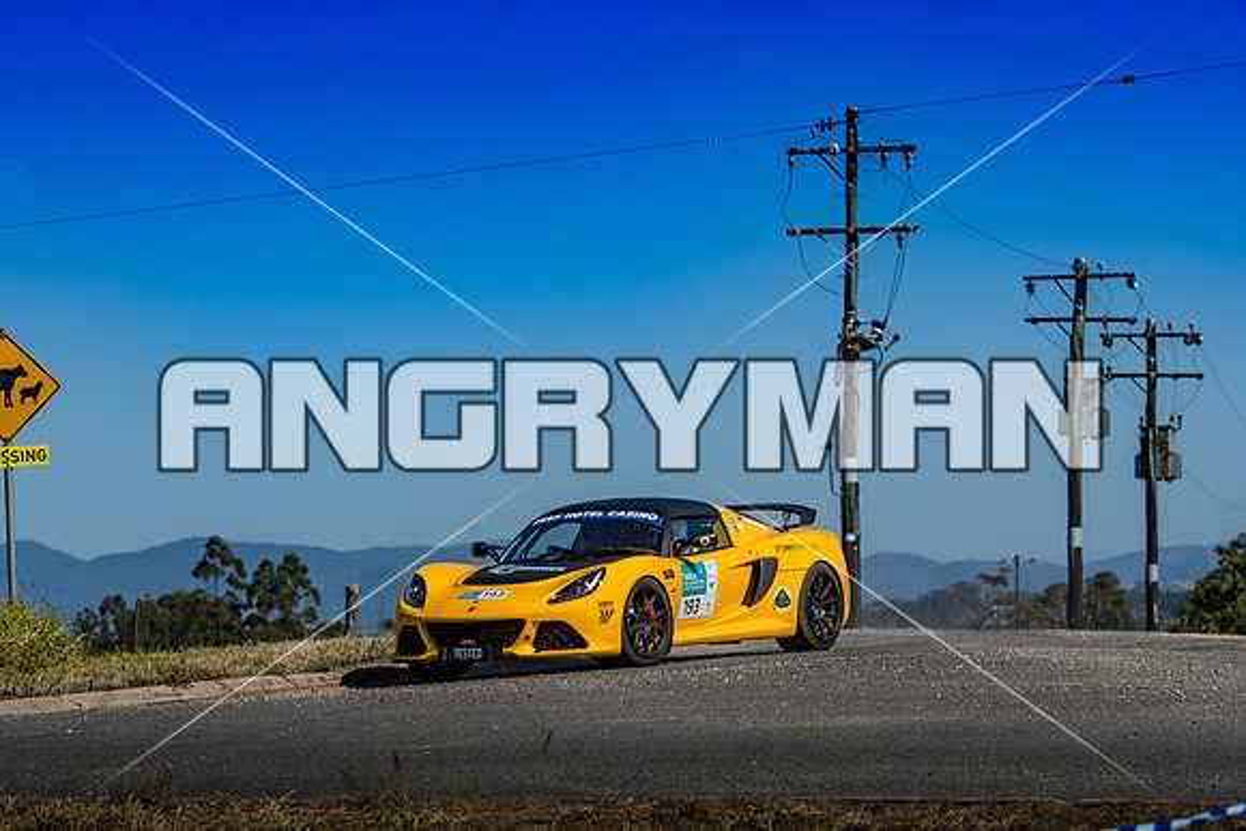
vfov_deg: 9.0
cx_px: 623
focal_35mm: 153
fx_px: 5296
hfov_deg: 13.4
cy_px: 416
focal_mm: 102
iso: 100
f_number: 4.5
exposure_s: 1/3200
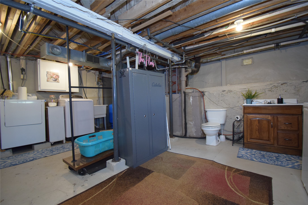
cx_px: 154
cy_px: 102
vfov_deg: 77.3
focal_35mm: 15
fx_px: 128
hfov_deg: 100.4
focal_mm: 10
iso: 2500
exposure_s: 1/60
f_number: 4.5
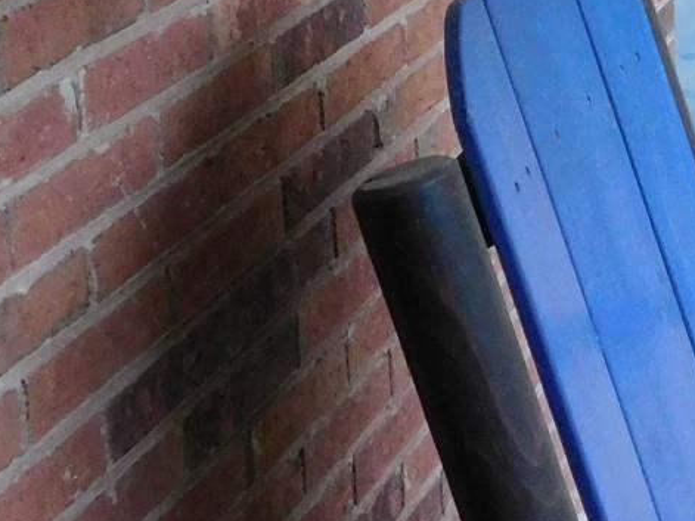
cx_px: 962
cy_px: -277
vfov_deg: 13.8
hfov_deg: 18.0
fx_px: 2007
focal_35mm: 100
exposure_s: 1/25
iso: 400
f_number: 3
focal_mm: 4
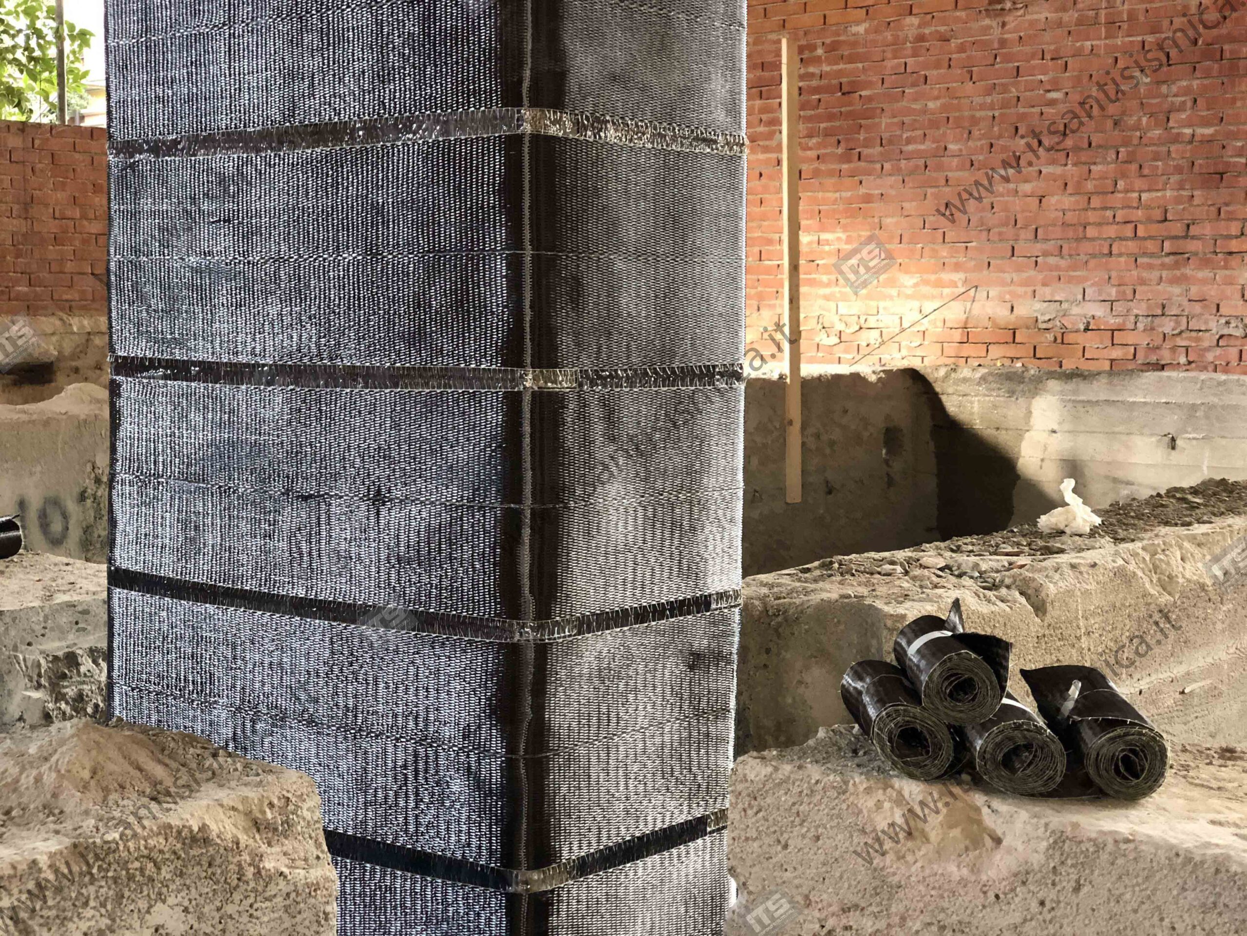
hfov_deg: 36.8
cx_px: 624
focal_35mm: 52
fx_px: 1873
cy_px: 468
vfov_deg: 28.0
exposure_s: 1/30
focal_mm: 6
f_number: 2.4
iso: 160
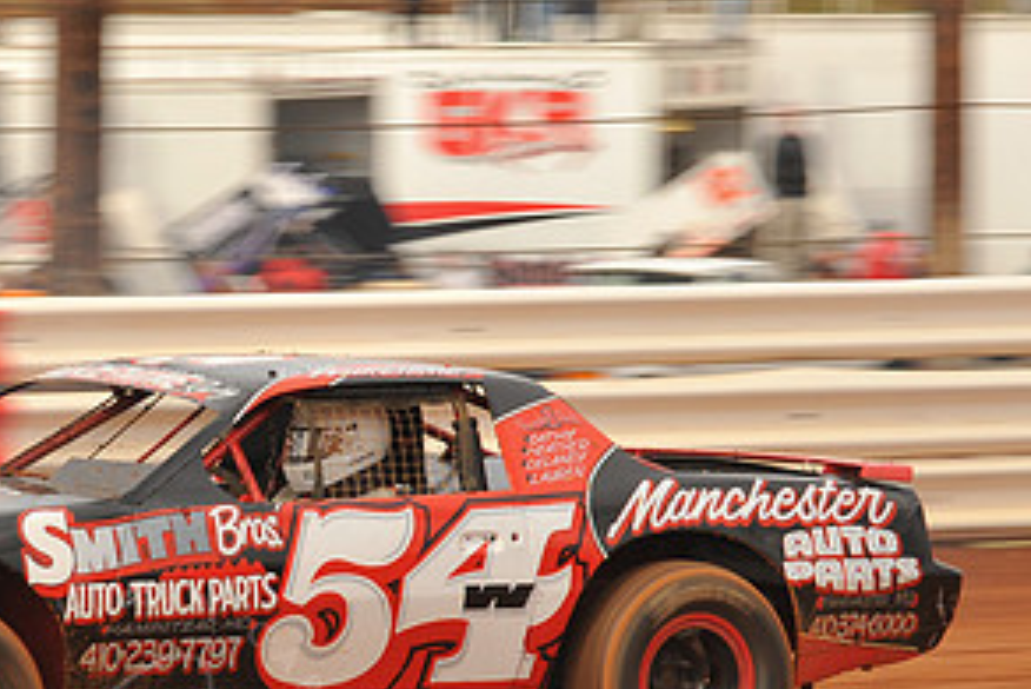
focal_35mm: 248
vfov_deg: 5.5
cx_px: 138
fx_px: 7106
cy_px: 470
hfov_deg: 8.3
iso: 400
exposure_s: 1/320
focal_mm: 125
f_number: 11
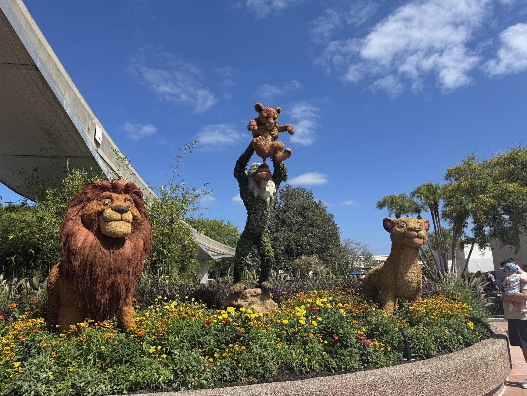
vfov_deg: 54.9
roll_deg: +1.9
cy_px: 190
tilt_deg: +14.6
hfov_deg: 69.4
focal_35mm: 25
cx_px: 263
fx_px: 381
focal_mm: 6.76
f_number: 1.78
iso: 80
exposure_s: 1/4950
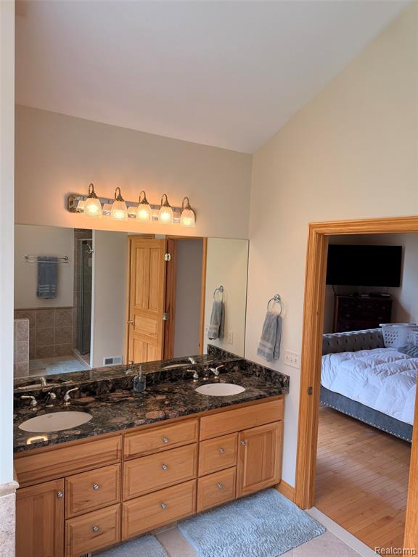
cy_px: 278
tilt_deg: -4.3
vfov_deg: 71.6
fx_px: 386
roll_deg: -1.8
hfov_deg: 56.8
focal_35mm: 24
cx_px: 209
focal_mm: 6.76
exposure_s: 1/203
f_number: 1.78
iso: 125
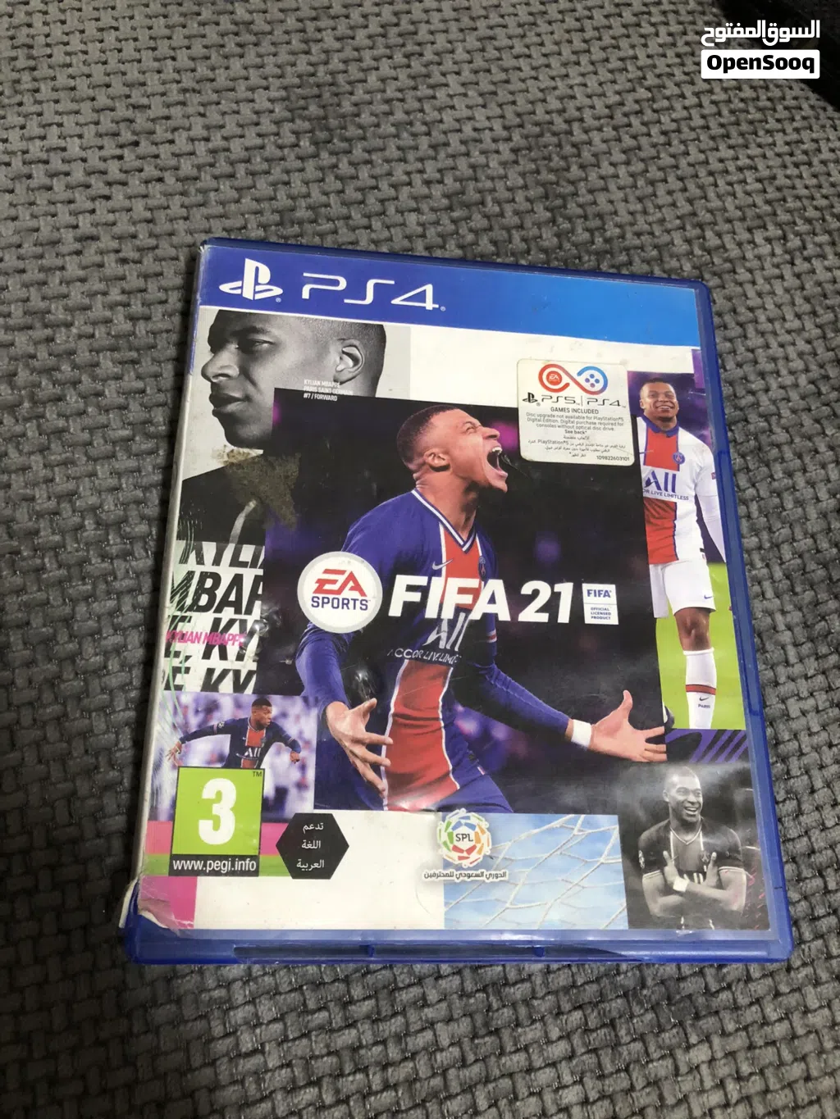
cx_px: 420
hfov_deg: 49.8
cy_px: 560
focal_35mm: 28
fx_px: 906
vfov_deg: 63.4
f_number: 1.8
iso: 64
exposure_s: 1/15
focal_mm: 4
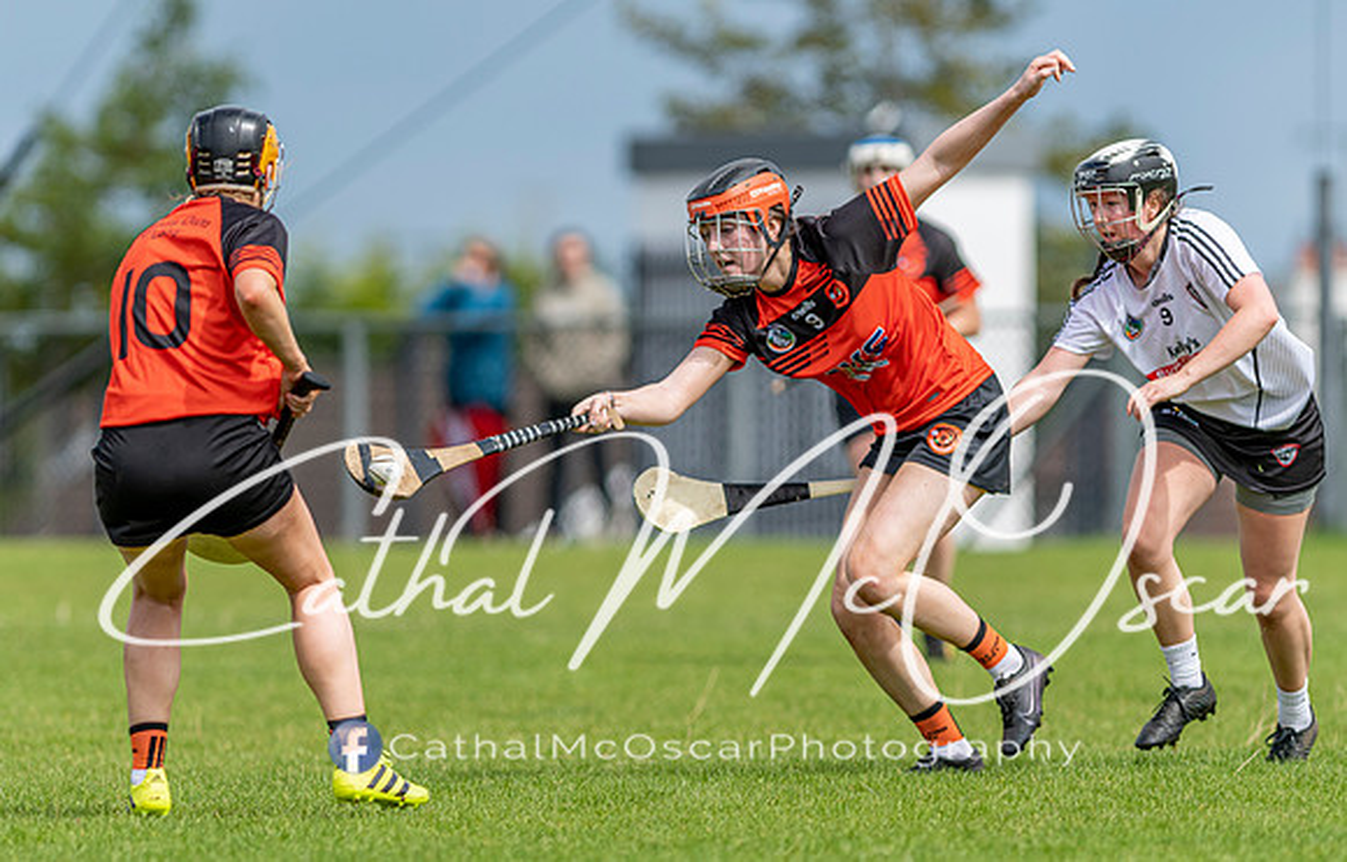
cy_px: 474
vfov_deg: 2.6
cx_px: 613
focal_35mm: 509
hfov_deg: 4.1
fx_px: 18799
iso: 140
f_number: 2.8
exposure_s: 1/3200
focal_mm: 300
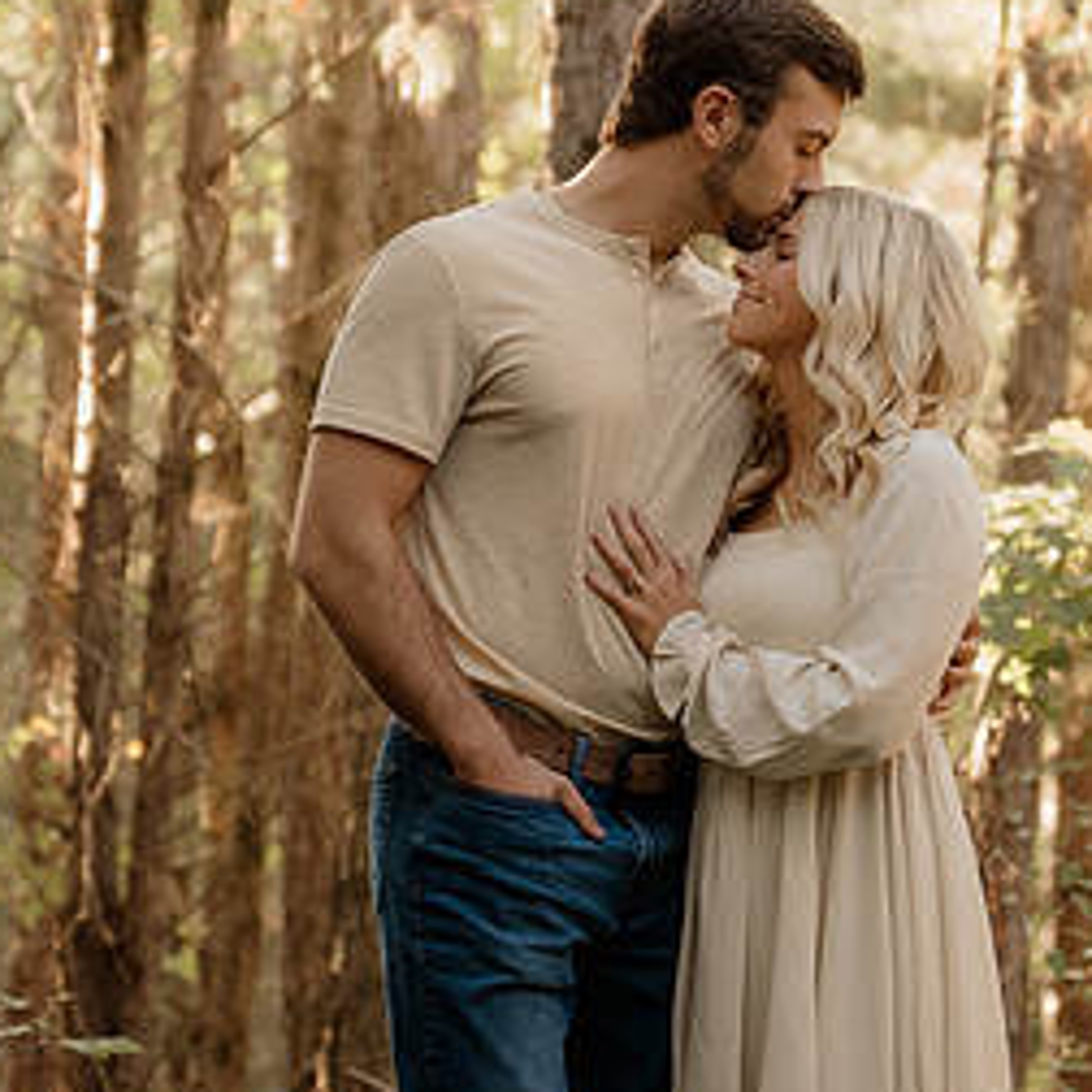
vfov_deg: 8.5
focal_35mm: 205
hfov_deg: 8.5
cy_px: 295
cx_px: 815
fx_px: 7317
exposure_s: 1/80
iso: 500
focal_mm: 70
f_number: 2.8
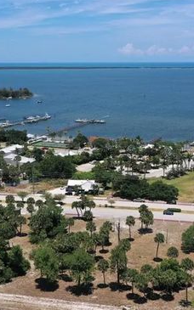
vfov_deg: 40.2
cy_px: 178
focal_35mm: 50
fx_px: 423
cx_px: 100
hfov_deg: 25.8
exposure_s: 1/800
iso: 100
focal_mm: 10.26
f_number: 6.3
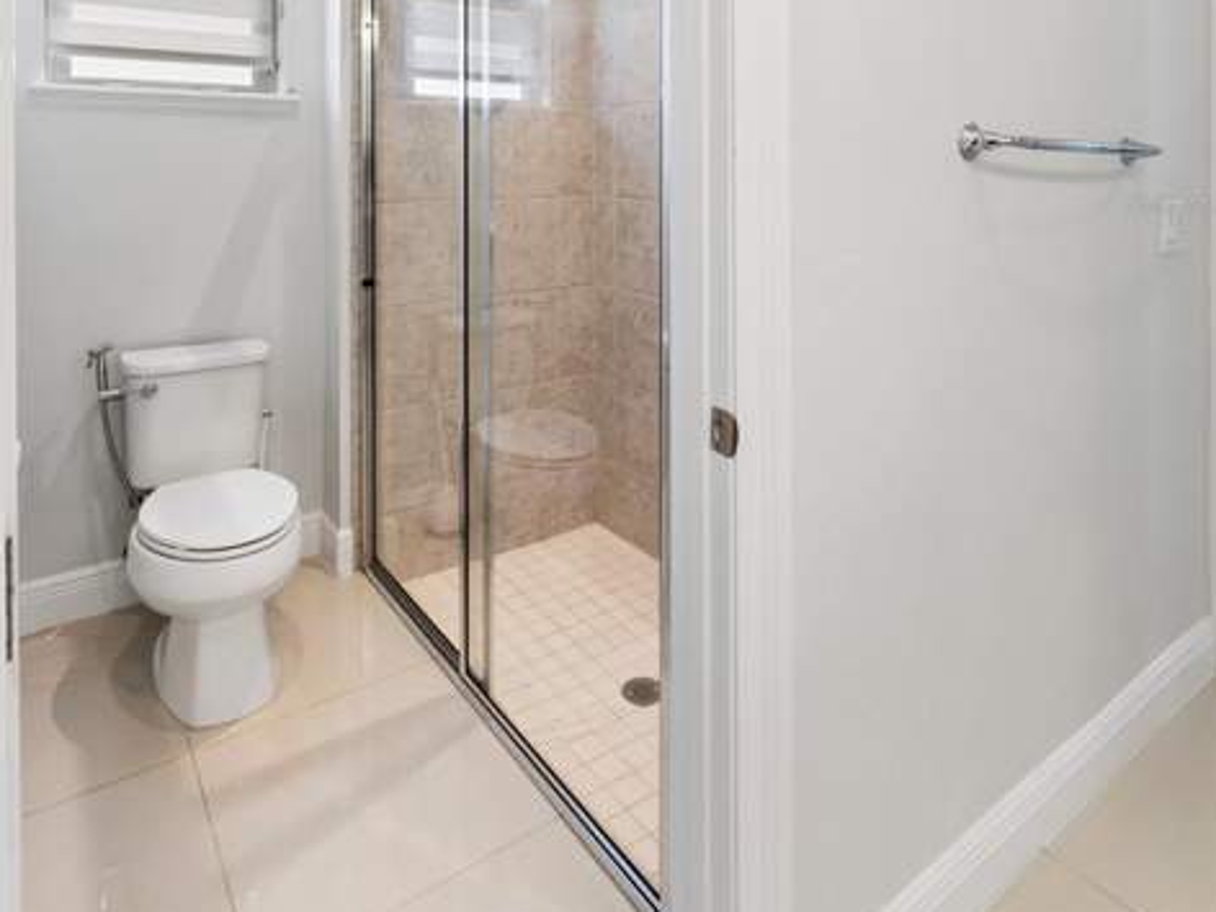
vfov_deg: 57.3
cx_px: 613
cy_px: 204
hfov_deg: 76.4
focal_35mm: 22
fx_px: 773
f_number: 13
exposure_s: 1/1.67
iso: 200
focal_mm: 10
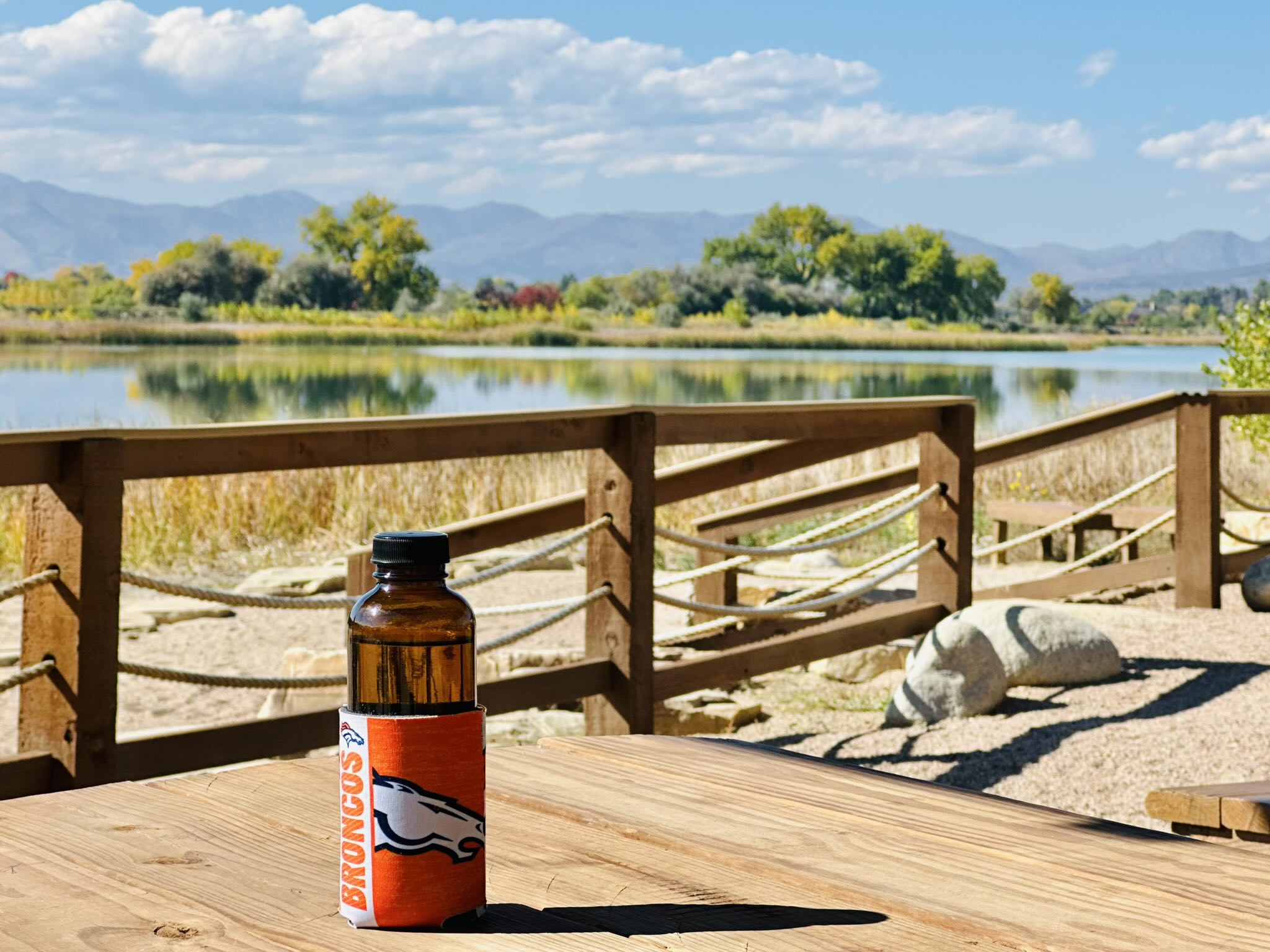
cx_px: 635
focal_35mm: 77
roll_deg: -0.3
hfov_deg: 25.3
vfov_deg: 19.1
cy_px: 476
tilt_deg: -0.8
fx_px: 2825
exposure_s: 1/619
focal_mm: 9
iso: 32
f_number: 2.8
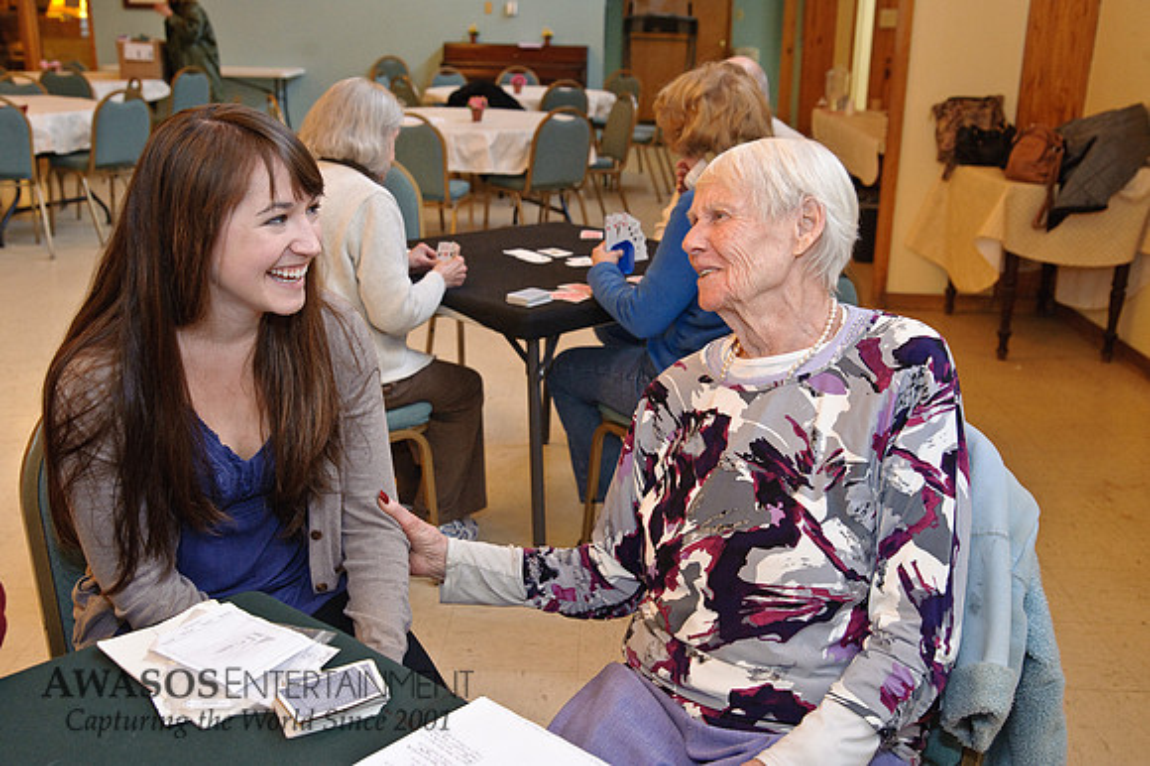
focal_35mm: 36
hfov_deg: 53.2
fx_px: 1149
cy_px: 383
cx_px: 575
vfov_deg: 36.8
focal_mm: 36
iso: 2500
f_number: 5
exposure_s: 1/50
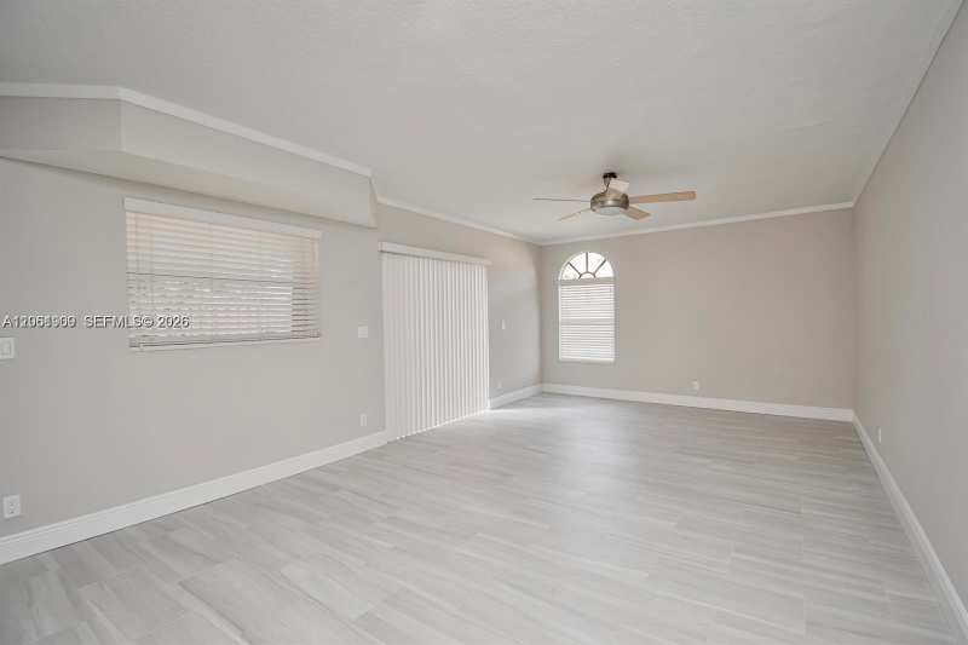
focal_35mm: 15
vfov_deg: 77.3
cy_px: 322
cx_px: 484
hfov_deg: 100.4
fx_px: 403
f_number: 5
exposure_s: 1/100
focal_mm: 10
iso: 800
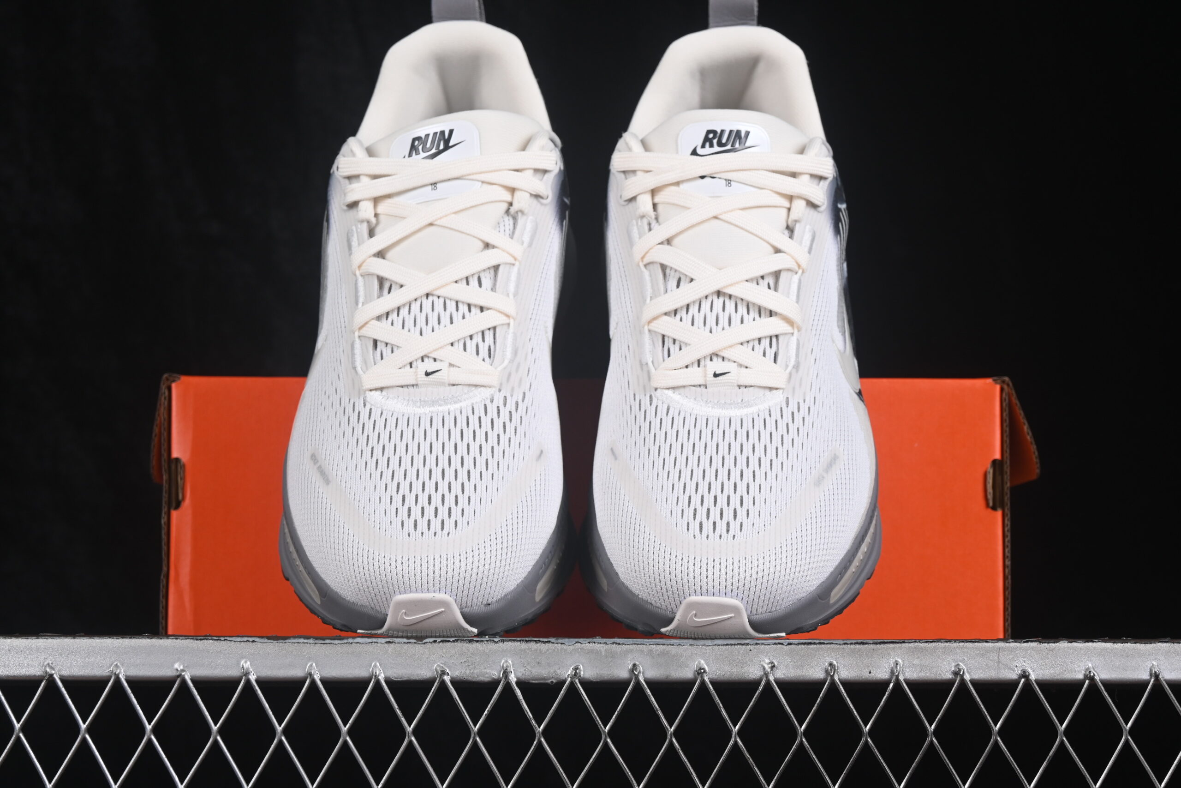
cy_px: 394
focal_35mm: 75
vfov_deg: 18.2
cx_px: 590
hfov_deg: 27.0
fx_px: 2460
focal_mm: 50
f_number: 8
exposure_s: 1/80
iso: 160
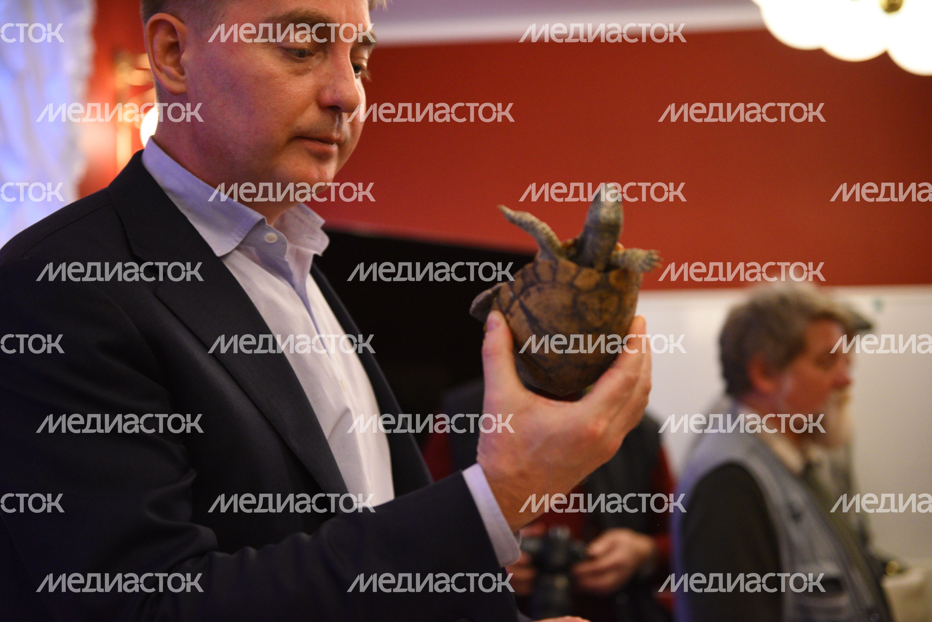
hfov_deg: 38.2
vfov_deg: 26.0
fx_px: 1347
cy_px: 311
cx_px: 466
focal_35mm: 52
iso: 3200
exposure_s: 1/320
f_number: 2.8
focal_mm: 52
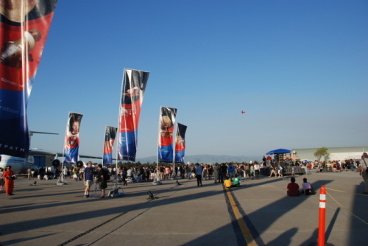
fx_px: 276
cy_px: 123
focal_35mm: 27
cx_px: 184
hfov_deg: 67.4
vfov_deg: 48.0
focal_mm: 18
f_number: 7.1
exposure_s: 1/200
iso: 100
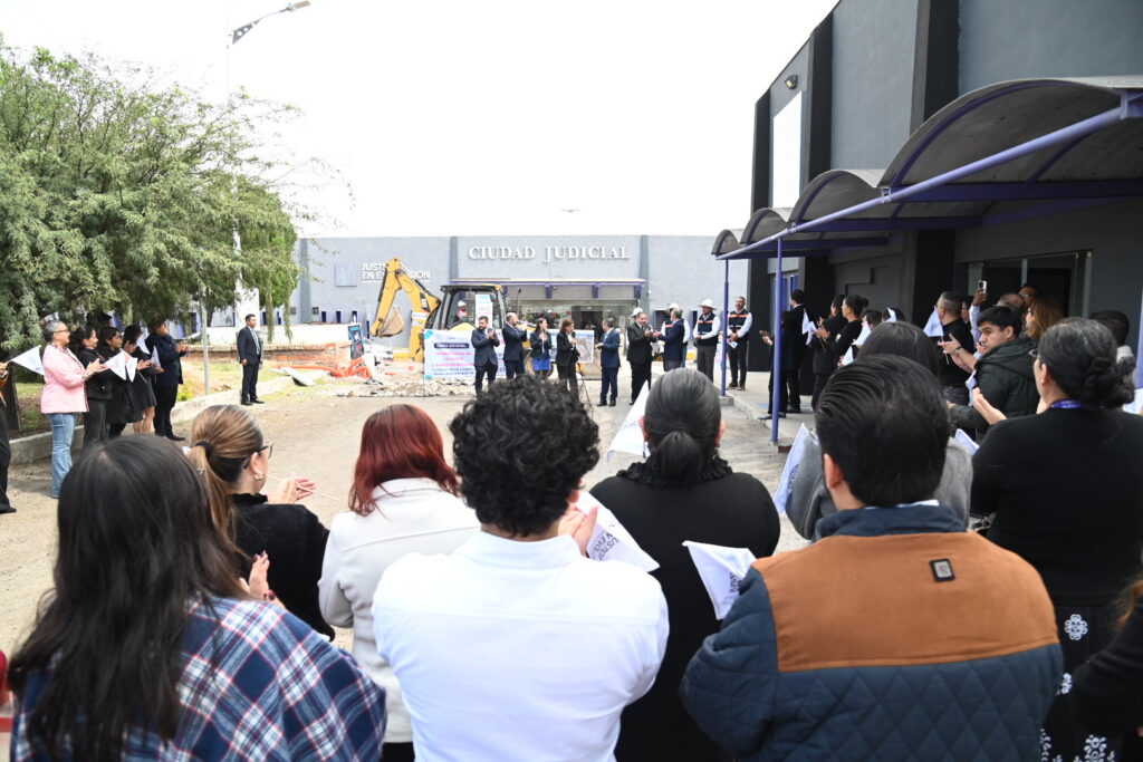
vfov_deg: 53.1
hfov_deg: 73.7
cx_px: 572
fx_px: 762
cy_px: 381
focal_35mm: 24
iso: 320
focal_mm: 24
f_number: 5.6
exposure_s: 1/250
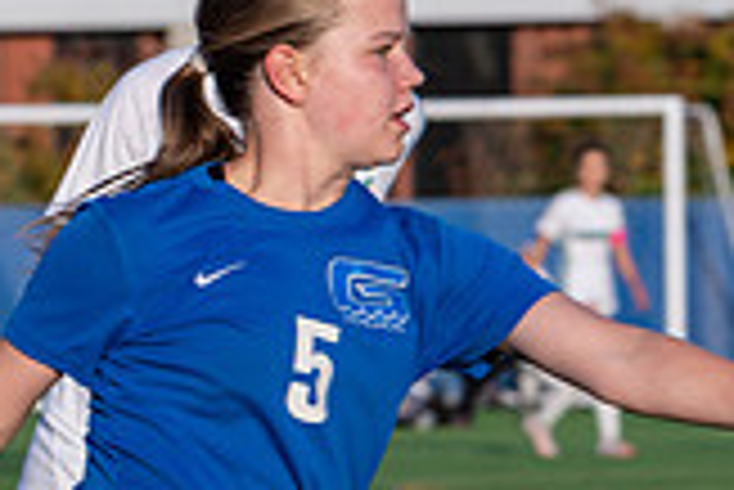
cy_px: 534
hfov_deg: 3.9
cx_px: 203
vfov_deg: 2.6
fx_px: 10897
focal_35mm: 534
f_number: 5.6
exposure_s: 1/500
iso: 180
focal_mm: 102
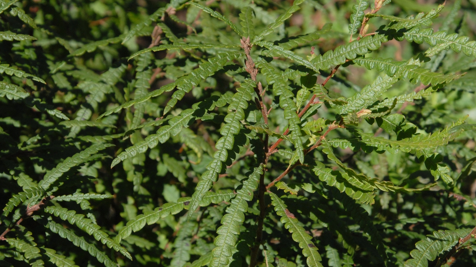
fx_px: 1698
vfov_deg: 9.0
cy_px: 112
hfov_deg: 16.0
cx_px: 238
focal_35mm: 135
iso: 400
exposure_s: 1/320
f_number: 9
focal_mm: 85
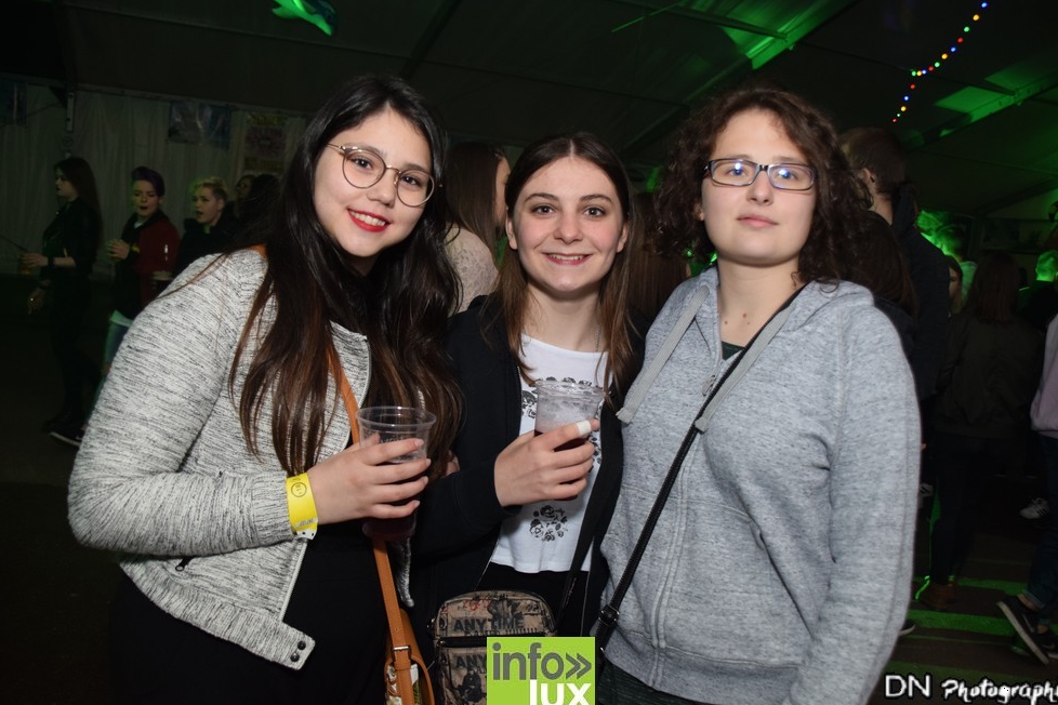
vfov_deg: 42.3
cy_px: 360
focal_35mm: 31
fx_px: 911
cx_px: 541
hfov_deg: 60.3
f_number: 3.5
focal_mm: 20
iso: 1250
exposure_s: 1/40
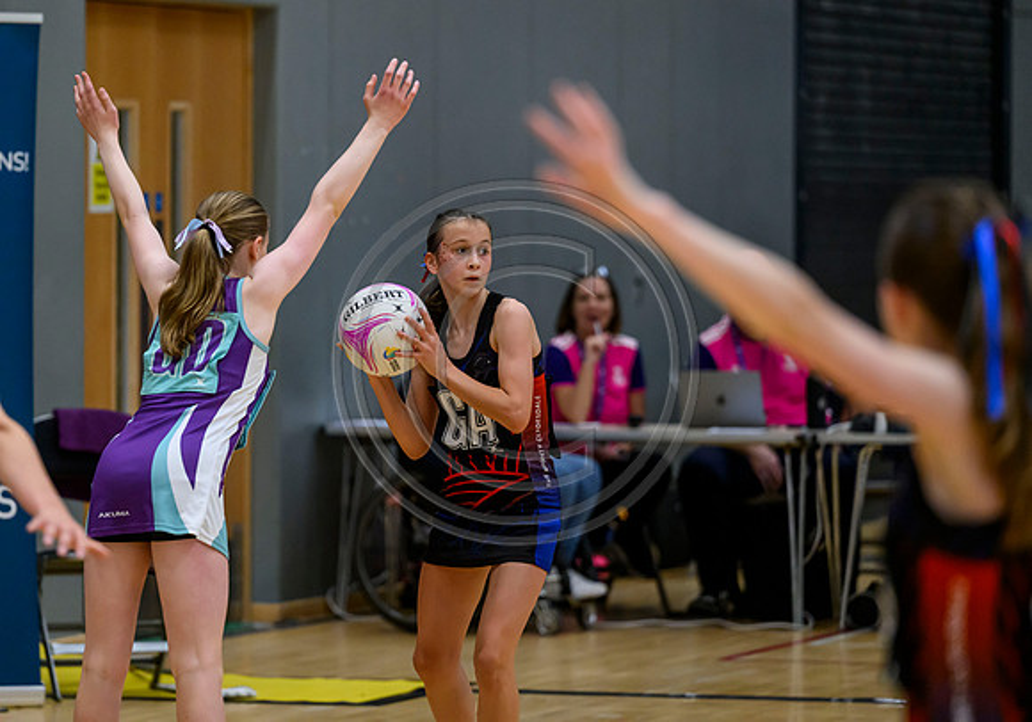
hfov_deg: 8.6
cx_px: 415
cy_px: 311
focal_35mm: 235
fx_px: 6855
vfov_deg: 6.0
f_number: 3.5
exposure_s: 1/1000
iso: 5000
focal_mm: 200
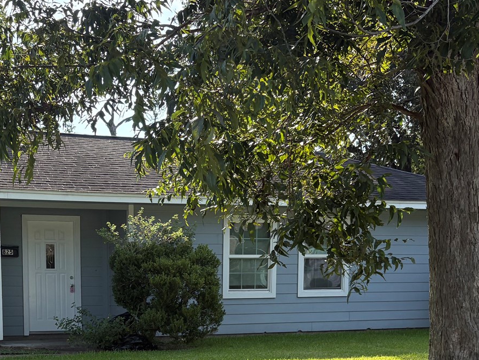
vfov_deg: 23.2
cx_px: 126
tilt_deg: -6.3
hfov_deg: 31.7
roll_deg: +0.6
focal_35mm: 60
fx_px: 831
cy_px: 377
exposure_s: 1/1751
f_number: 1.6
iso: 50
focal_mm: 5.96
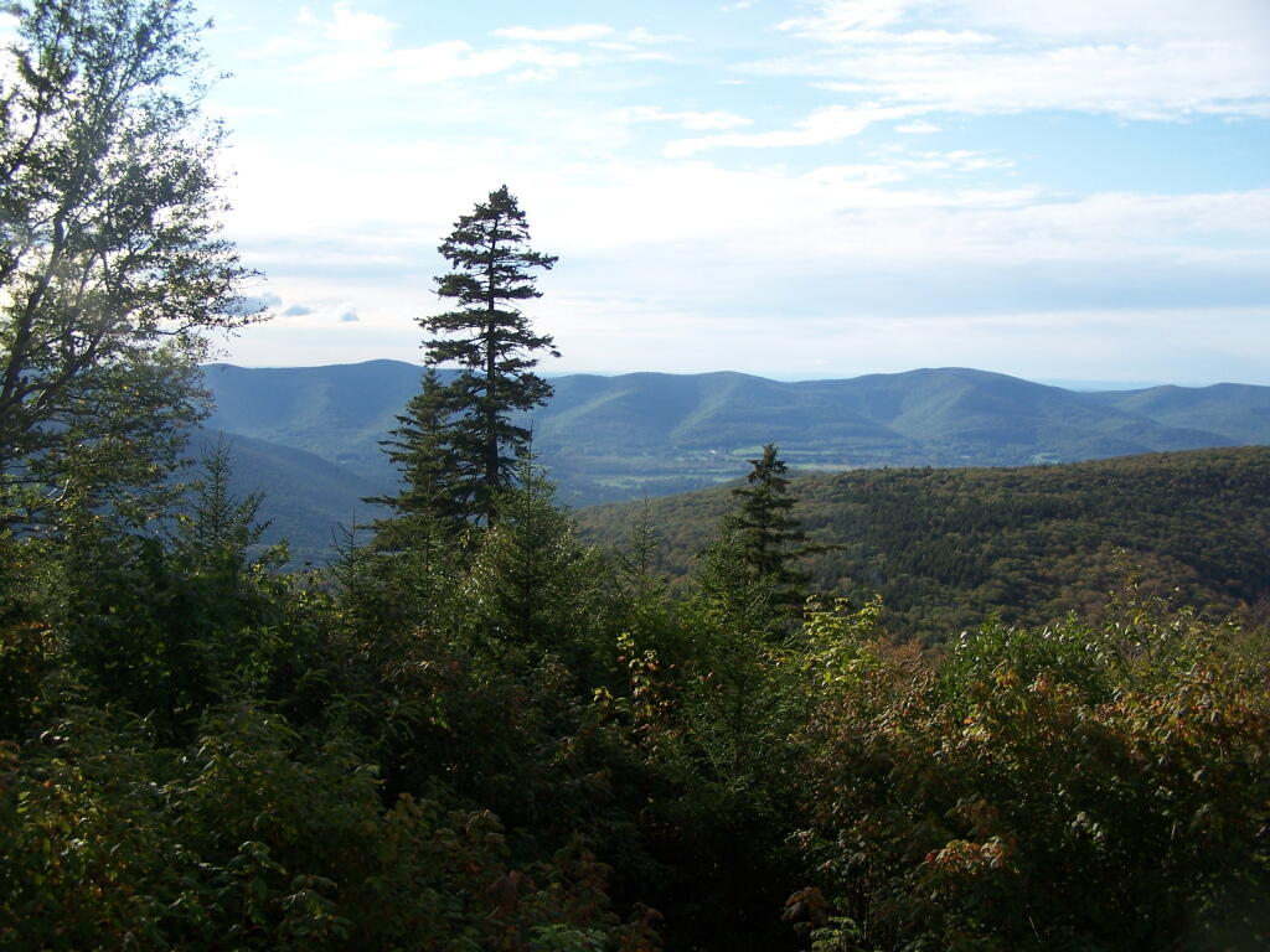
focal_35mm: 38
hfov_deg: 49.0
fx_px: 1394
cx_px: 635
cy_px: 476
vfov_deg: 37.7
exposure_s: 1/1000
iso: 80
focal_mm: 6.3
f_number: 2.8
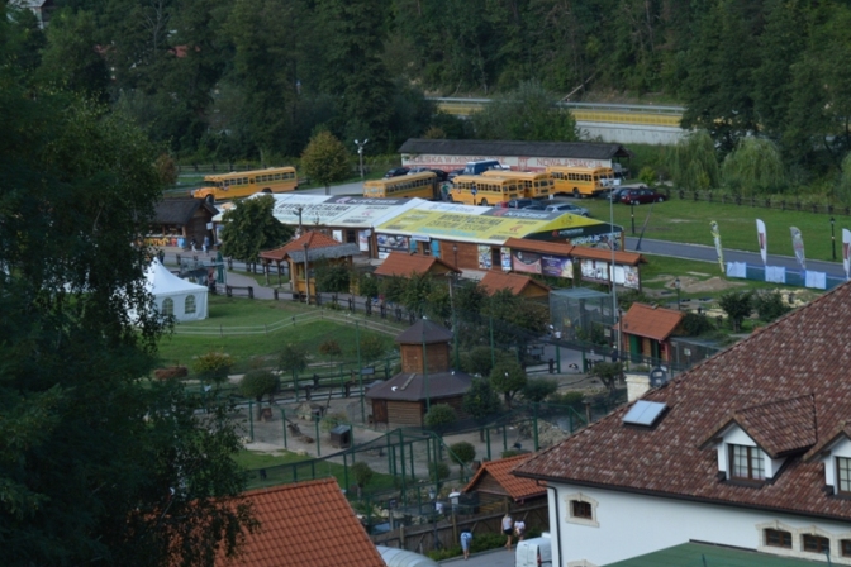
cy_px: 366
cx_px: 513
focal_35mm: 132
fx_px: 3115
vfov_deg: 10.4
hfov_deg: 15.5
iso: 200
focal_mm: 55
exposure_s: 1/640
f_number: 6.3
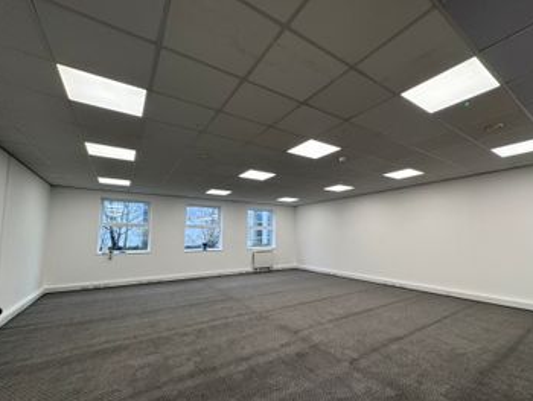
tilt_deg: +5.2
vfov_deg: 78.0
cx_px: 294
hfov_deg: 94.1
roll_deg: +0.2
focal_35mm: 16
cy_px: 217
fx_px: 247
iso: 80
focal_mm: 2.22
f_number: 2.2
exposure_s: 1/100
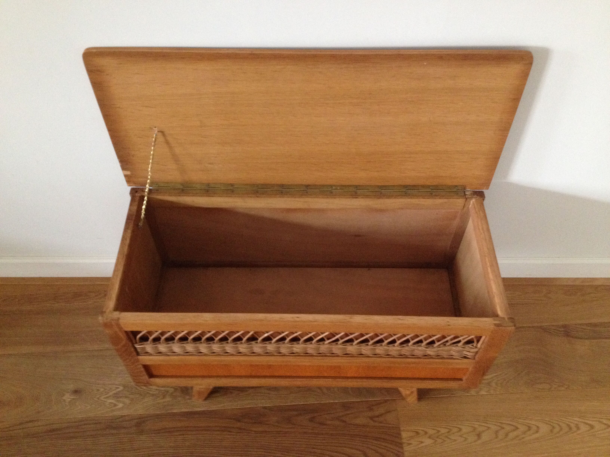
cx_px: 305
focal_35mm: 35
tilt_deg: -53.6
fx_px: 617
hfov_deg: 52.6
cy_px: 228
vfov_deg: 40.7
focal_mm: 4.28
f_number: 2.4
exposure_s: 1/15
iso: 320
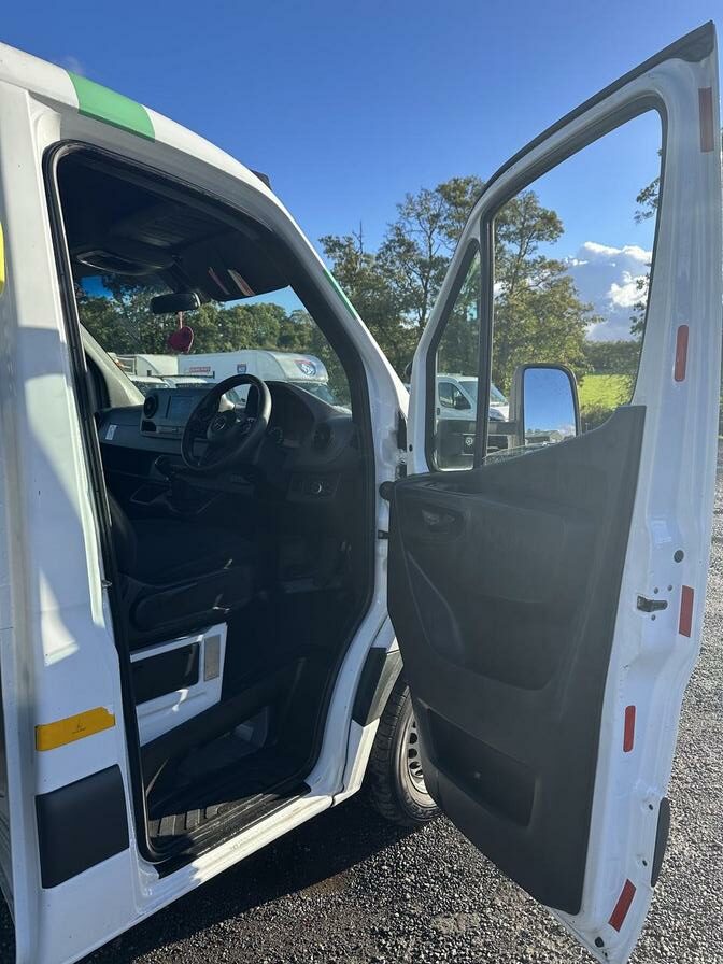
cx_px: 362
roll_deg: -0.8
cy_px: 482
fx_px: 668
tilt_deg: -7.5
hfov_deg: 56.8
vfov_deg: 71.6
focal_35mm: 24
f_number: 1.78
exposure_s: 1/1692
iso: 80
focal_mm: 6.86
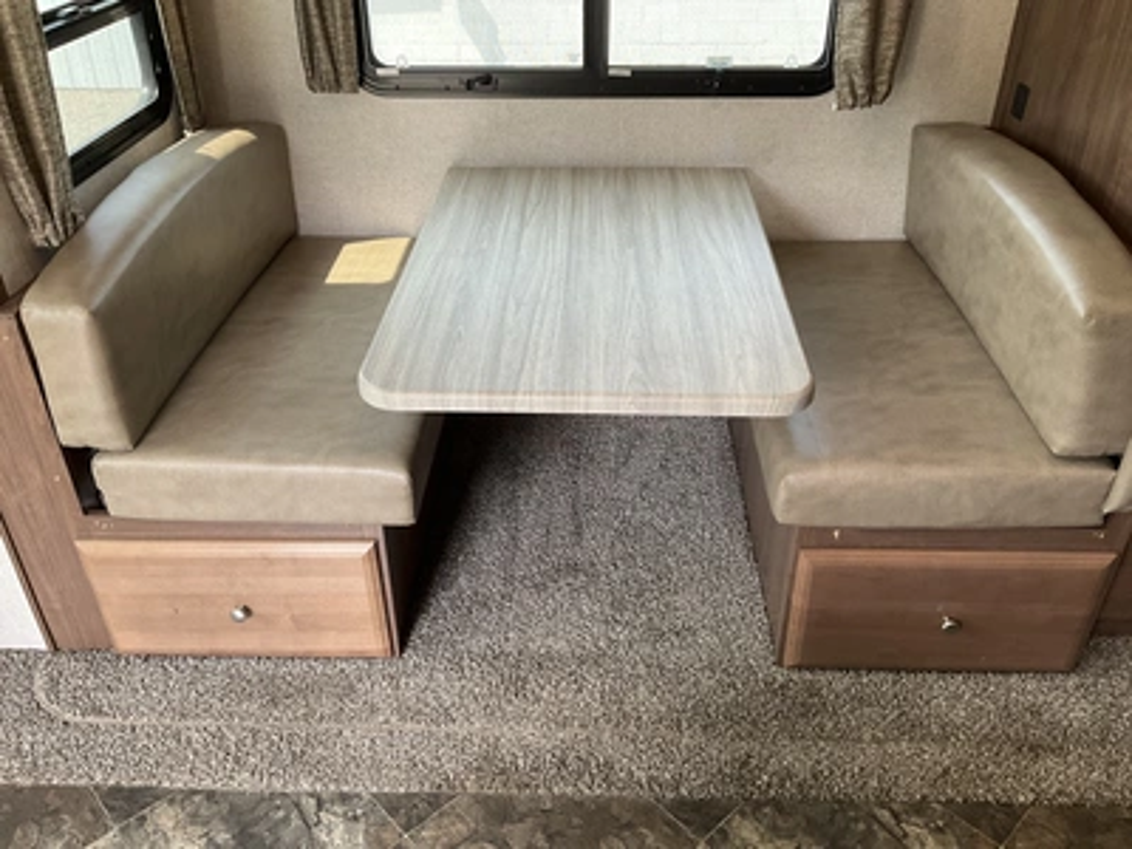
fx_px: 948
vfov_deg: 48.2
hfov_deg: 61.7
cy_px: 424
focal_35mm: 29
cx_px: 566
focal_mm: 3
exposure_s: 1/105
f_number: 1.8
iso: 64
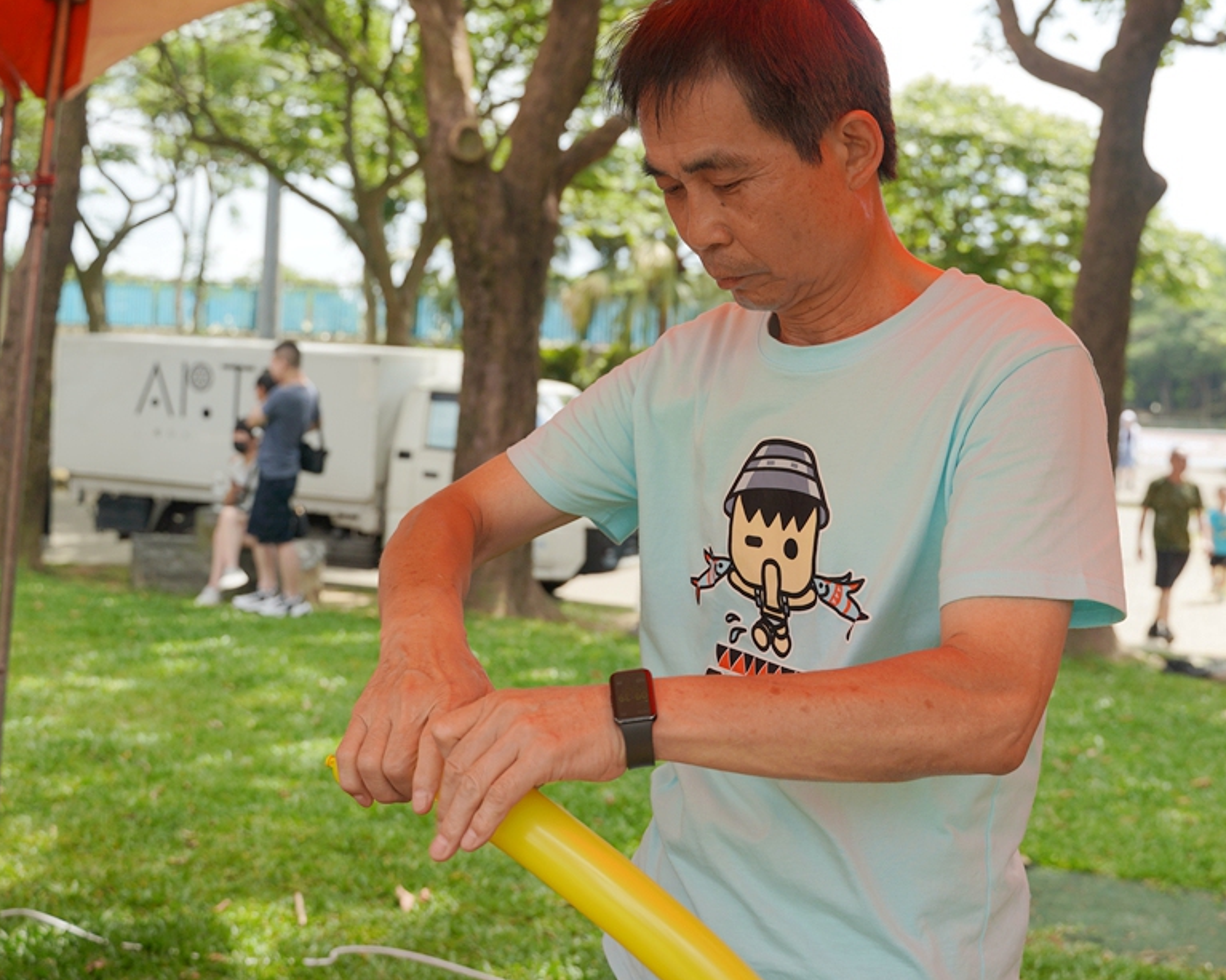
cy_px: 385
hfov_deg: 39.3
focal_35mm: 47
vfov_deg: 32.0
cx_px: 761
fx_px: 1705
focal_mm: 32
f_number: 4
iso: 100
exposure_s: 1/200
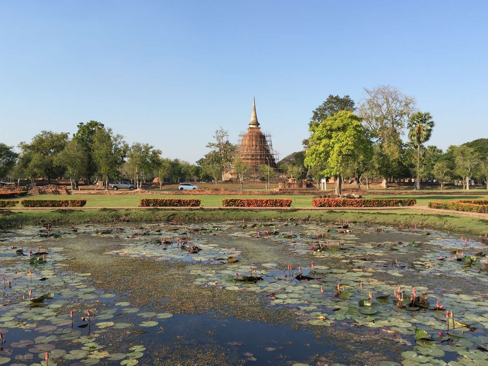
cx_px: 227
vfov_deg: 44.2
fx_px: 451
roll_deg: -1.2
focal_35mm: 32
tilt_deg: -0.6
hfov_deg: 56.8
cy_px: 184
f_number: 2.2
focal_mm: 4.15
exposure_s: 1/1014
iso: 32
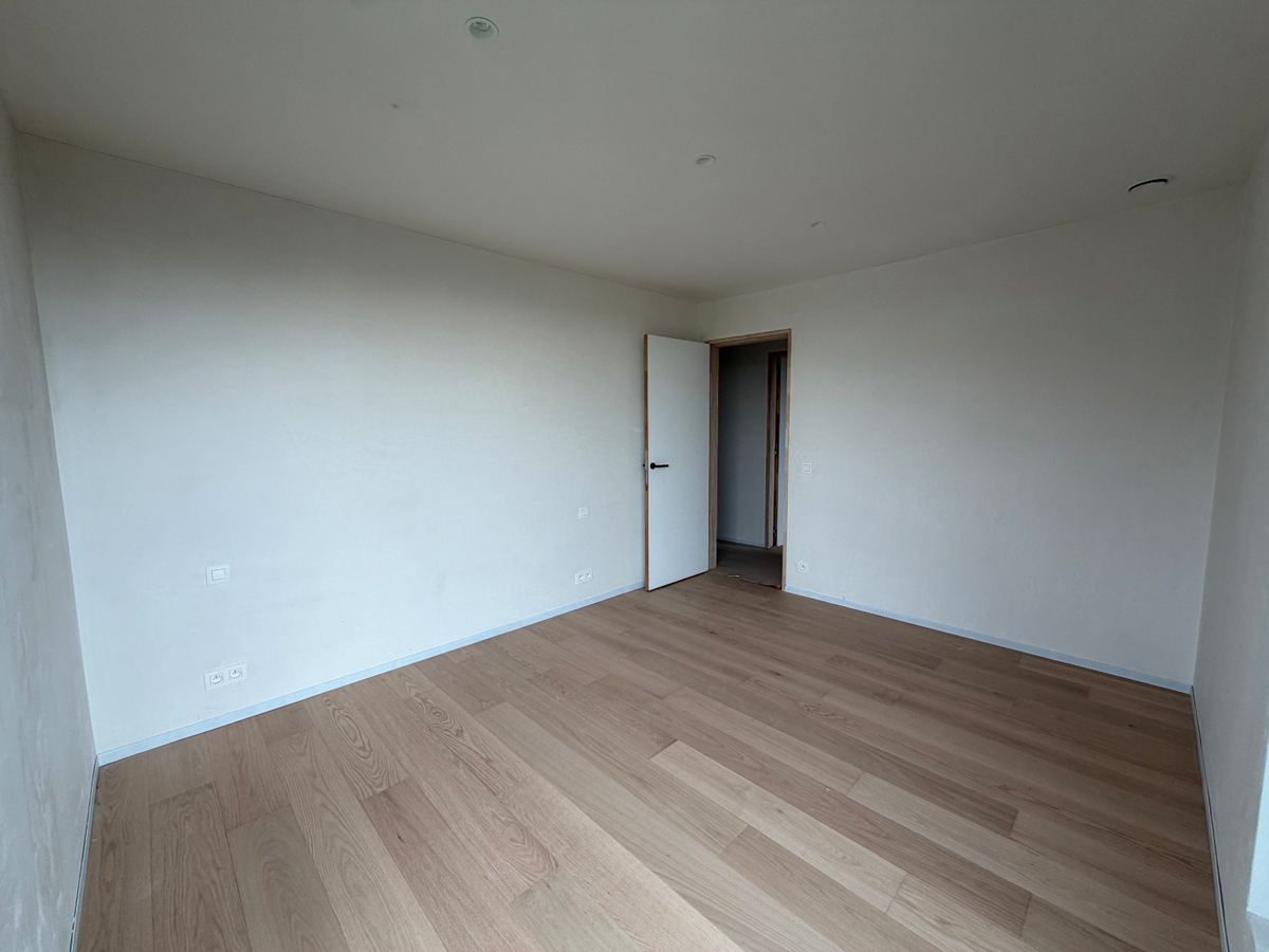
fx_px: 513
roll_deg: +0.8
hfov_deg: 102.1
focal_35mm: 14
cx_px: 634
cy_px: 476
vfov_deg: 85.7
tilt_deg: -5.8
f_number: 2.2
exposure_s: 1/121
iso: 64
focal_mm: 2.22
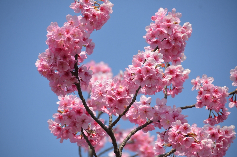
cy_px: 78
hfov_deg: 5.5
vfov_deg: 3.6
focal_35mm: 375
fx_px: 2463
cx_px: 118
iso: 200
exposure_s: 1/640
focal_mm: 250
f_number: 6.3
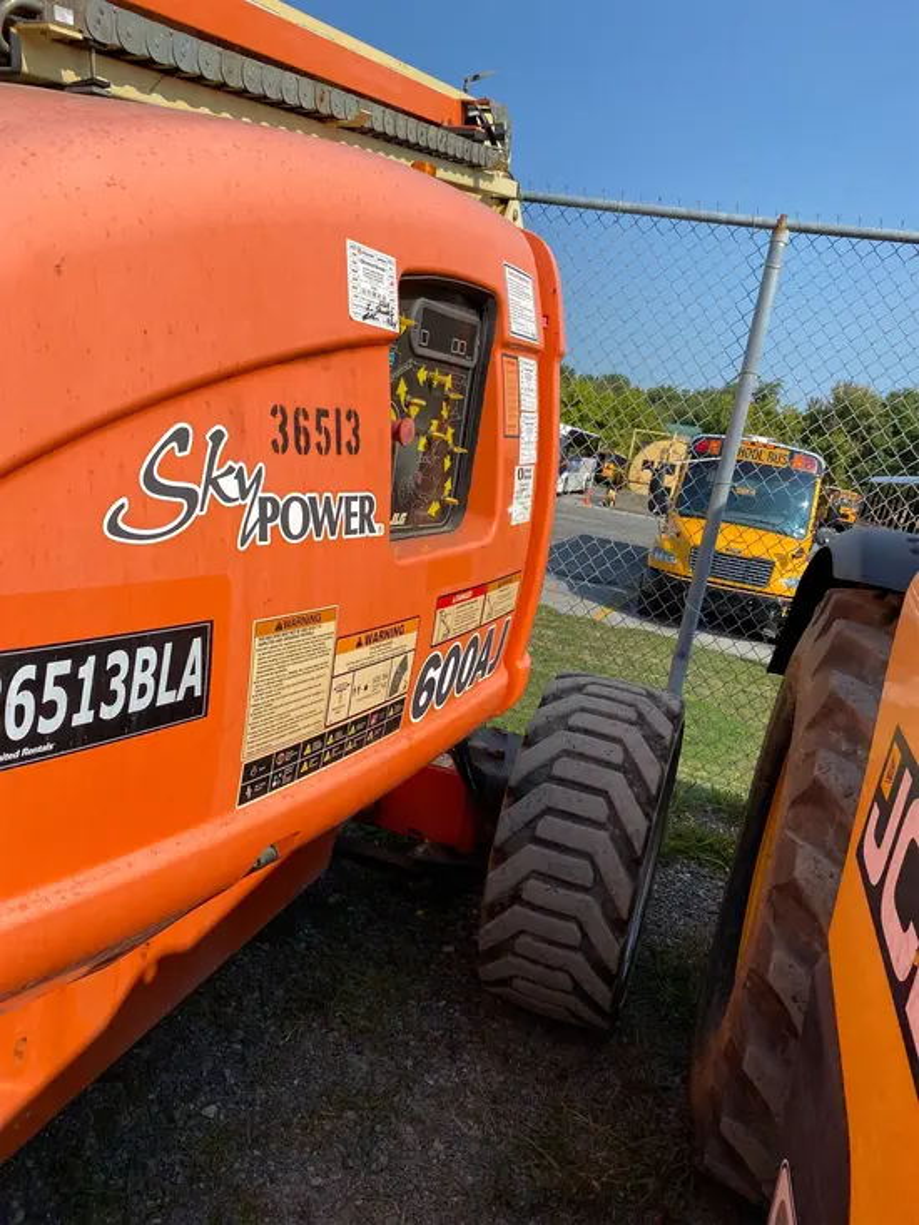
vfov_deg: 67.3
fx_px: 920
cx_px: 460
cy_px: 612
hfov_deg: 53.1
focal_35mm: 26
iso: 32
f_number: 1.8
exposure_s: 1/3040
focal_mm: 4.25
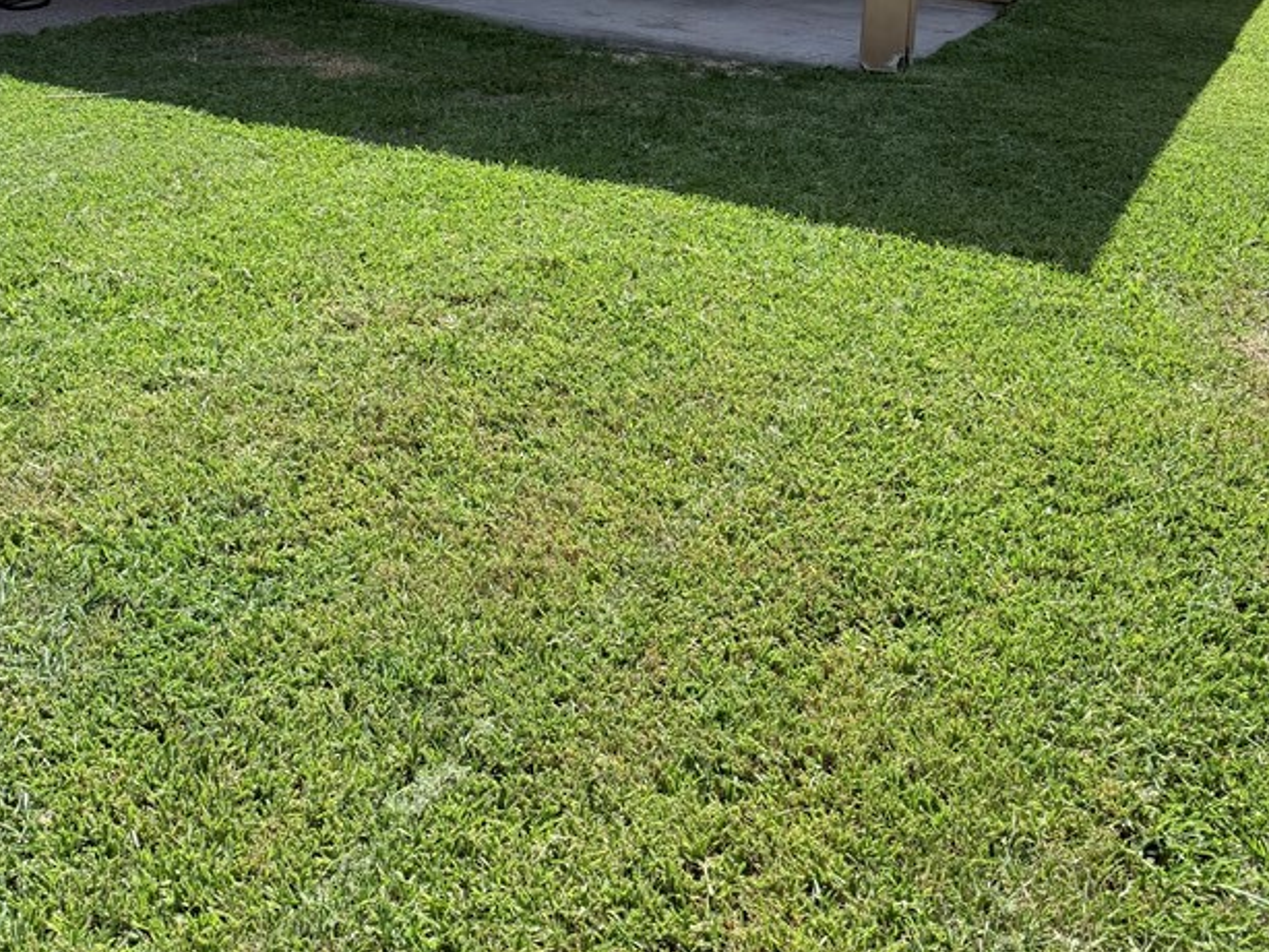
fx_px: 1467
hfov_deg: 46.8
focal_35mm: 40
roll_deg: -4.7
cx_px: 641
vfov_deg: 31.7
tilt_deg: -5.3
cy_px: -103
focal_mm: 6.76
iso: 100
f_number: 1.78
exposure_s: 1/6711
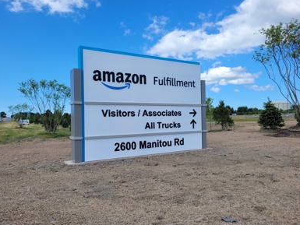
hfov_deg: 65.3
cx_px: 153
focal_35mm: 27
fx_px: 234
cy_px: 115
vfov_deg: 51.4
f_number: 1.8
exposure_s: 1/1951
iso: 40
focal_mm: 5.4
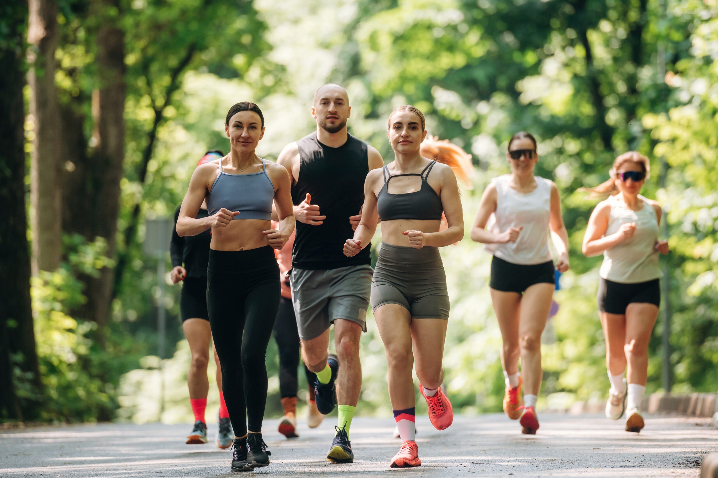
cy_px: 239
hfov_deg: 10.3
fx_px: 3986
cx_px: 359
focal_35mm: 200
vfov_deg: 6.9
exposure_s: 1/2500
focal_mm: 200
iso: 1600
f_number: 3.5
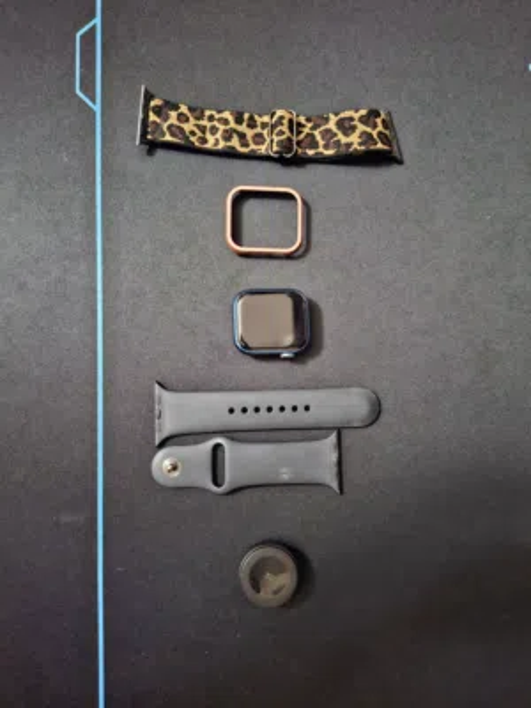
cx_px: 266
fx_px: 470
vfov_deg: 73.9
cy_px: 354
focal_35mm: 23
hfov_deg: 58.9
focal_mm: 5.54
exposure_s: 1/17
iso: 1250
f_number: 1.8
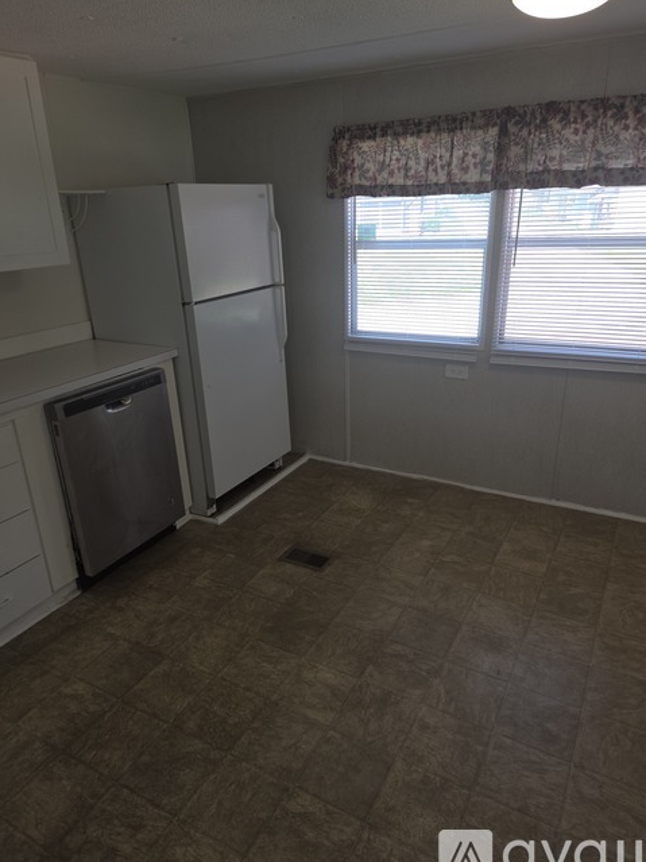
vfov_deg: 71.6
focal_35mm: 24
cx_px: 320
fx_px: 597
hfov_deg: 56.8
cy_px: 434
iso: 32
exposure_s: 1/120
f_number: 1.8
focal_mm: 5.4
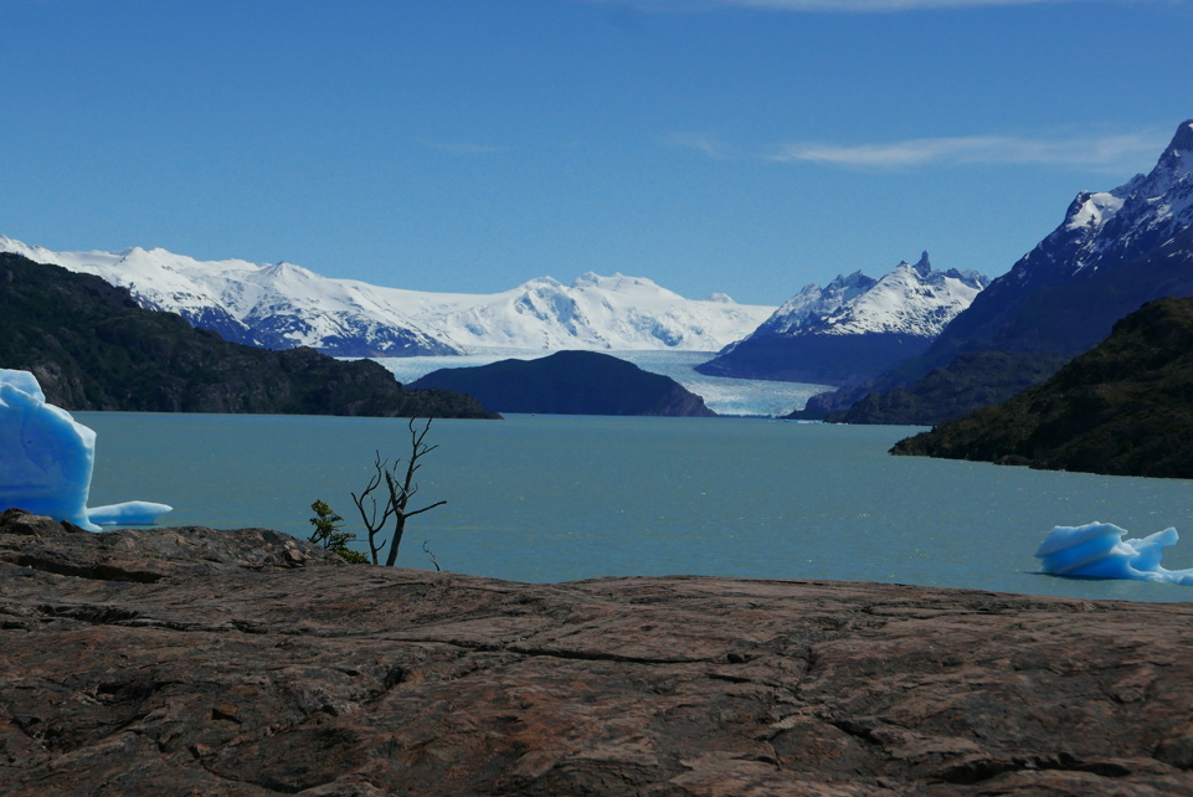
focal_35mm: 81
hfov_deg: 25.0
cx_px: 459
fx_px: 2686
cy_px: 354
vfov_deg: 16.9
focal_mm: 29.3
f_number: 5.6
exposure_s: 1/3200
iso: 200
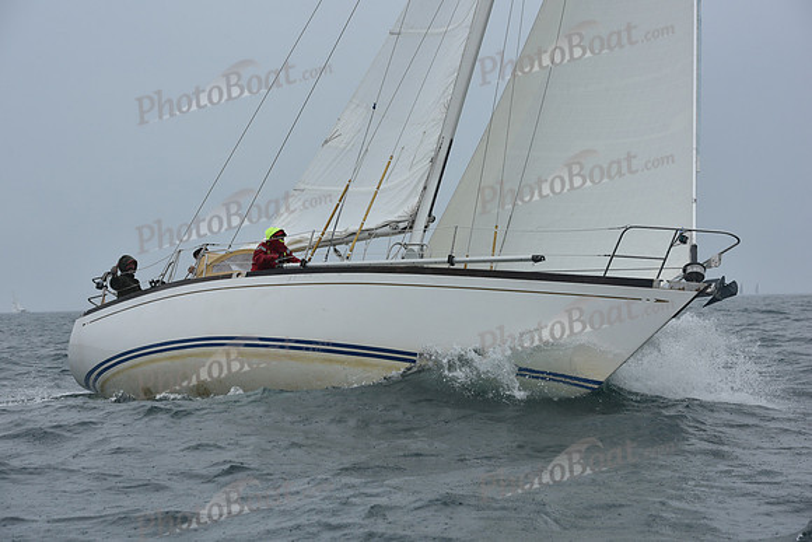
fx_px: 2256
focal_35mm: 100
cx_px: 406
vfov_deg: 13.7
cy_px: 271
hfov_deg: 20.4
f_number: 7.1
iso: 320
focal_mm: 100
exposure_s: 1/1000
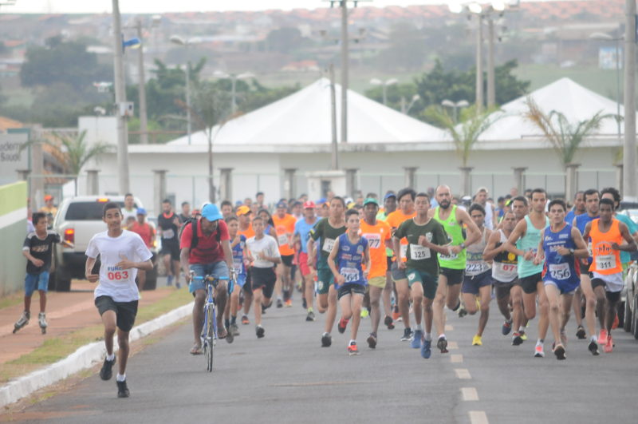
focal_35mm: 450
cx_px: 319
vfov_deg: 3.0
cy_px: 212
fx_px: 7964
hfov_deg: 4.6
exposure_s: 1/640
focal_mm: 300
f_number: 5.6
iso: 1600
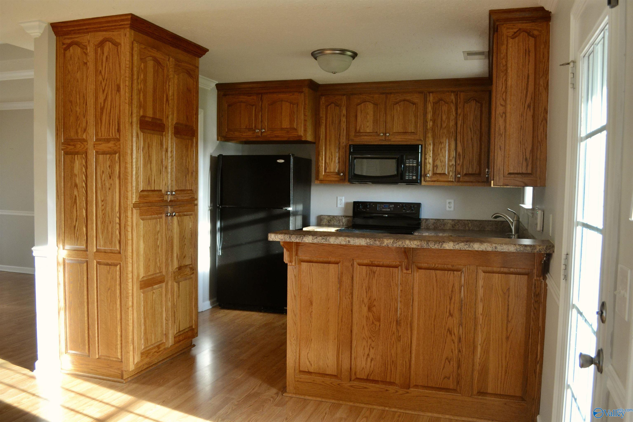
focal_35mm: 30
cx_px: 316
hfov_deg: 61.9
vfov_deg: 43.6
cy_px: 211
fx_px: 527
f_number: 5
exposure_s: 1/125
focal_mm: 20
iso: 800
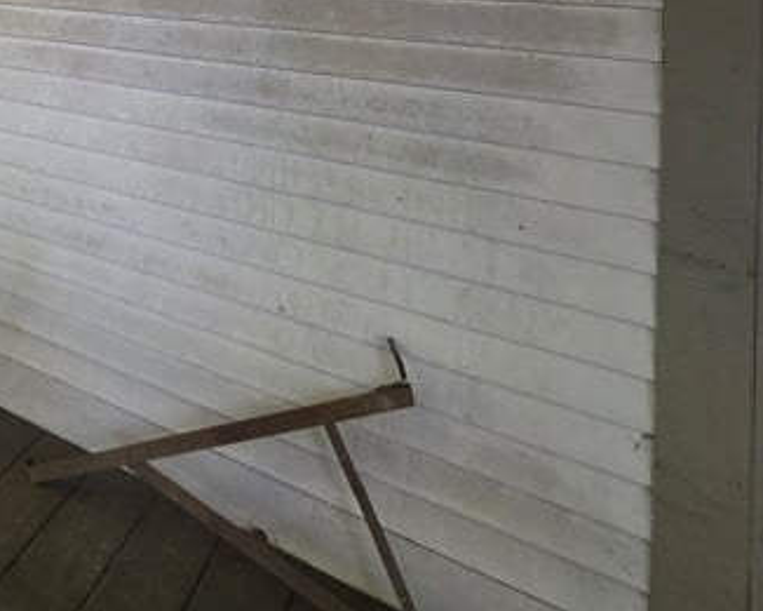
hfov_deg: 49.8
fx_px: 677
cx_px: 31
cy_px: -63
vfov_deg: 39.5
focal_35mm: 30
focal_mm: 2.2
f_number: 1.9
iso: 400
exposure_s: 1/60
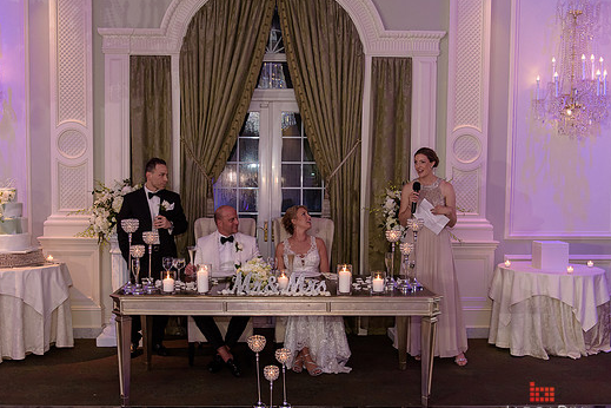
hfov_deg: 50.6
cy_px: 215
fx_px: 645
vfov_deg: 35.0
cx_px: 272
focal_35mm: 38
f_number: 3.2
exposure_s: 1/125
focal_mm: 34
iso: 1600
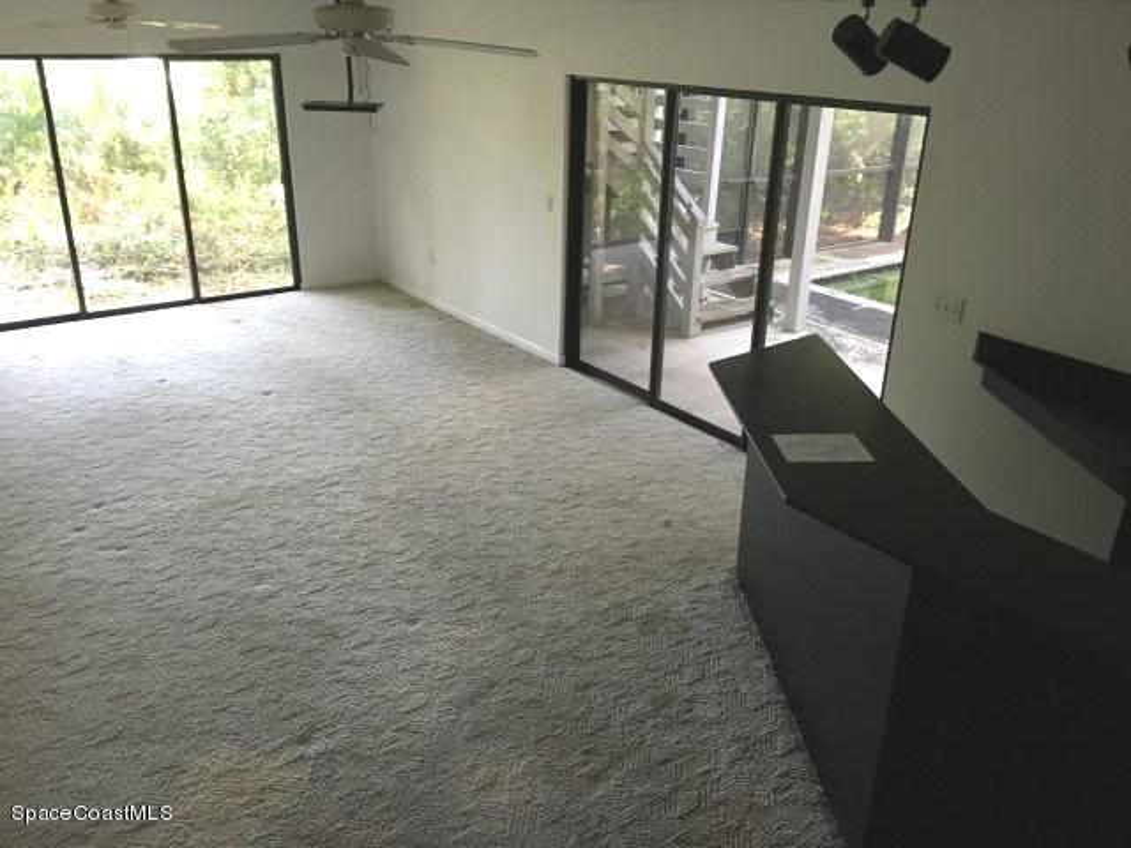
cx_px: 566
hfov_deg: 61.7
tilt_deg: -23.8
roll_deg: -1.1
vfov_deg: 48.2
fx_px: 948
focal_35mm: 29
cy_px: 424
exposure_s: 1/30
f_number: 2.2
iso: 160
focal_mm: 4.15
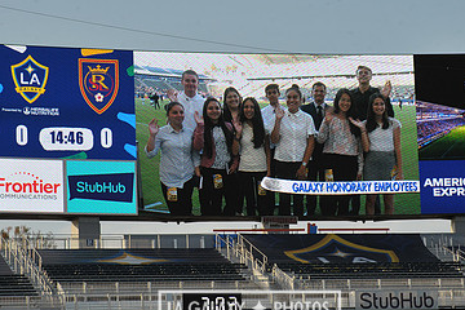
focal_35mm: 169
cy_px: 114
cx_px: 249
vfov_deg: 8.1
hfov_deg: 12.2
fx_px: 2183
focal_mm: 105
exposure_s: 1/500
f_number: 11
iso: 400
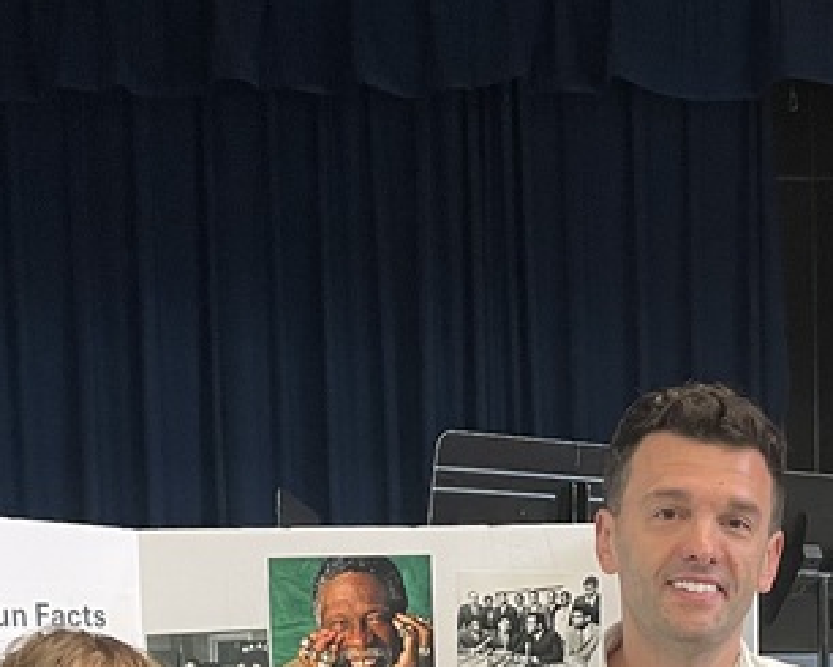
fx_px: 2096
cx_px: 642
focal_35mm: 85
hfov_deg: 22.2
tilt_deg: -4.0
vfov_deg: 16.8
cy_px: 912
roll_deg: +1.1
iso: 250
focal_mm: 4.2
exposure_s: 1/60
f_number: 1.6
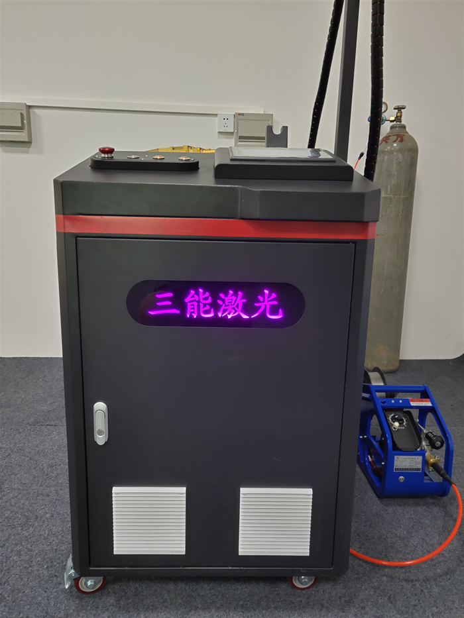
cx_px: 232
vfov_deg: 67.3
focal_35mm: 26
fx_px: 465
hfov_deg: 53.1
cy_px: 309
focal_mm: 4.27
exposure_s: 1/50
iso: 310
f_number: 1.79
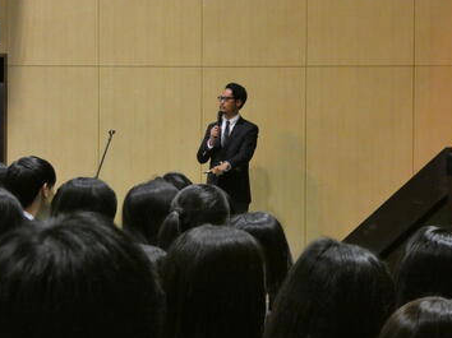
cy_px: 157
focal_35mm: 156
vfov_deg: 9.5
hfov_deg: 12.7
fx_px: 2036
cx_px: 246
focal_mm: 24.7
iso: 1600
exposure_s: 1/60
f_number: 5.3
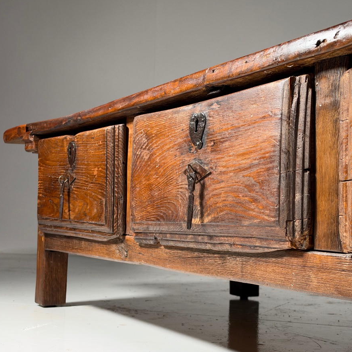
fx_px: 667
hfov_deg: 29.6
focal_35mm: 58
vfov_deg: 29.6
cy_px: 182
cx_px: 176
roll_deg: -2.3
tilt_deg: +3.2
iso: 200
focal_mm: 6.93
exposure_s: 1/60
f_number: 1.8
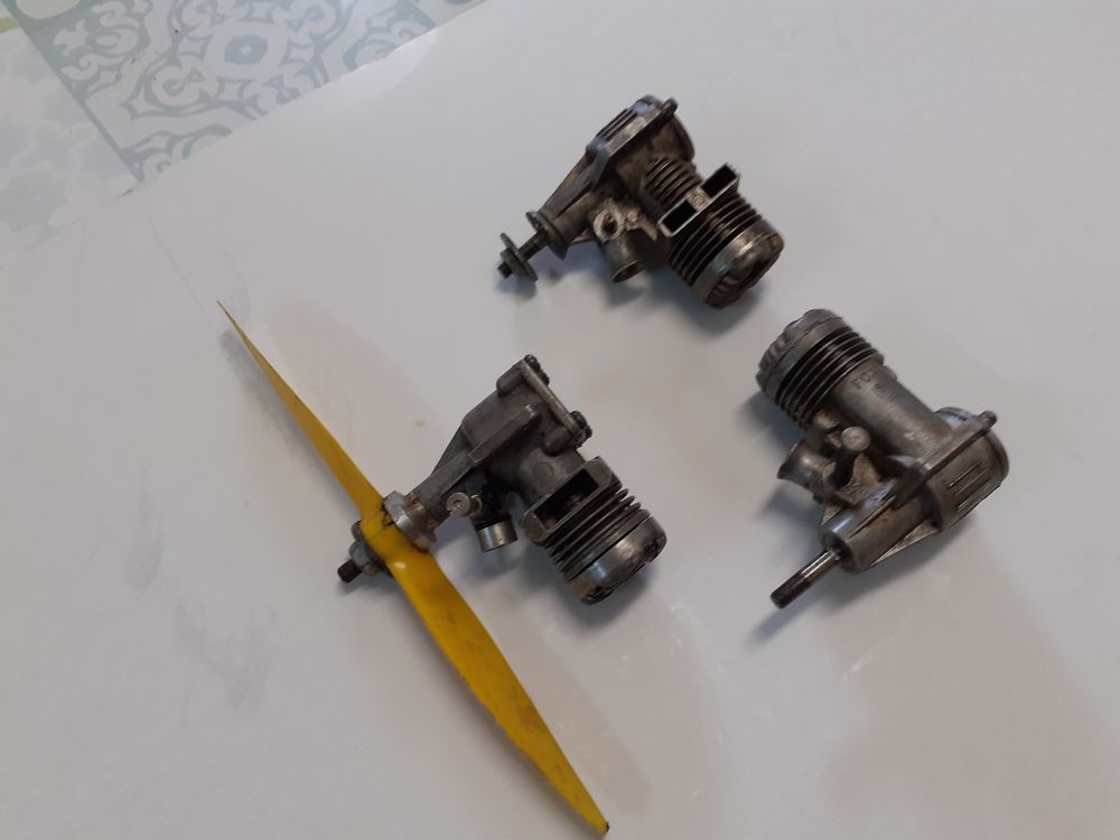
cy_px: 420
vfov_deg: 51.4
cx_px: 560
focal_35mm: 27
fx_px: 874
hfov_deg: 65.3
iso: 125
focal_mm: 3.6
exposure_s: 1/50
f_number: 1.9
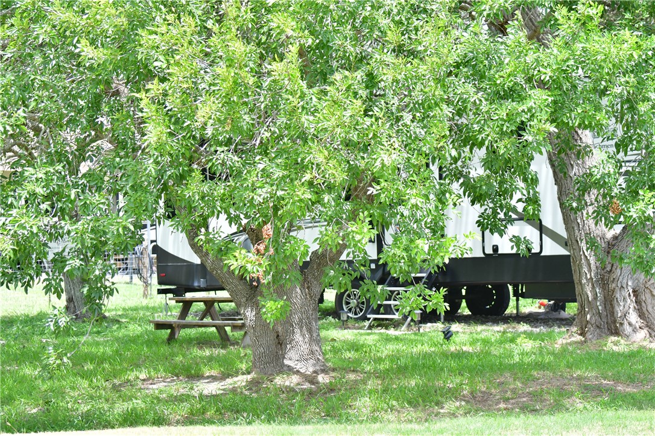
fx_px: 1909
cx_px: 328
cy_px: 218
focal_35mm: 105
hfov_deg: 19.5
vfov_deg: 13.0
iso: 360
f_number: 4.5
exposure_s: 1/800
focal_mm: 70
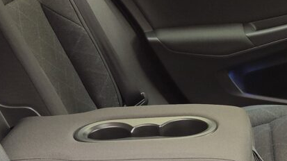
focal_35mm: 97
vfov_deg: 12.3
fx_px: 738
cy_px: 165
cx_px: 151
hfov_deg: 22.0
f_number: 1.69
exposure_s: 1/50
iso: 640
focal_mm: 7.01
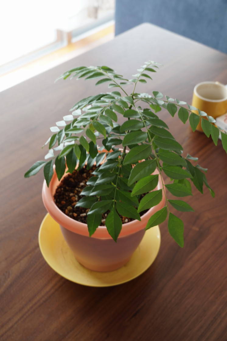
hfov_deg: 28.9
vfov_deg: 42.3
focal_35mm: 46
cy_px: 170
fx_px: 440
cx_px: 114
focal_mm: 31
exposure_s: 1/1.25
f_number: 5.6
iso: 100
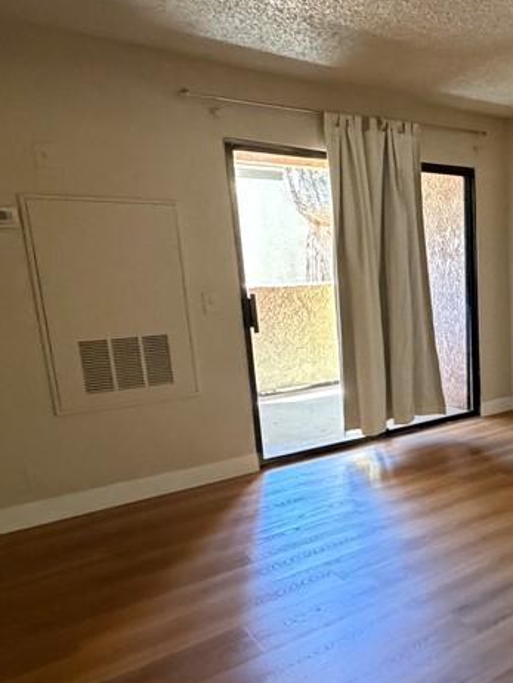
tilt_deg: -11.3
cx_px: 580
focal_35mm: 31
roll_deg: +0.1
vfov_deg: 58.3
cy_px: 368
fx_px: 612
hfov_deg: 37.2
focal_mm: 2.22
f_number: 2.2
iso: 800
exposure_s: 1/60
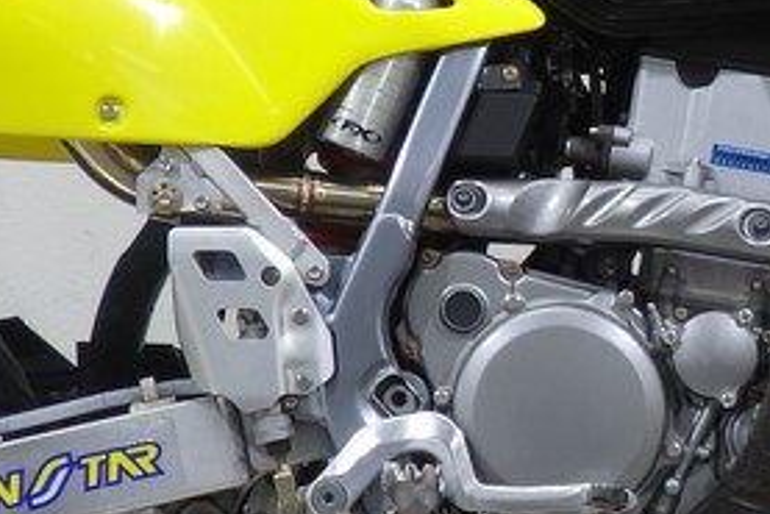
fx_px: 3702
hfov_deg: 11.8
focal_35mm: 173
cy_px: 228
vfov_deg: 7.9
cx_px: 600
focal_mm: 8
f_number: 3.8
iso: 125
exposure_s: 1/60
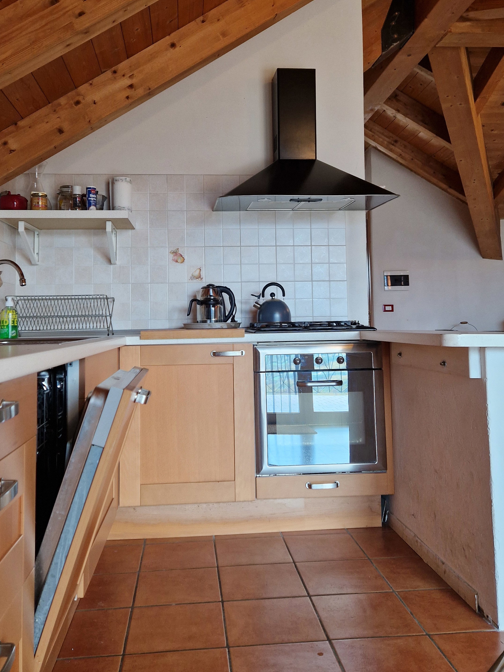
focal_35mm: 32
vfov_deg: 56.6
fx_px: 621
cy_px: 286
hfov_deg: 44.2
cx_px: 252
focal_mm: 5.4
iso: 200
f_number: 1.8
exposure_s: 1/100
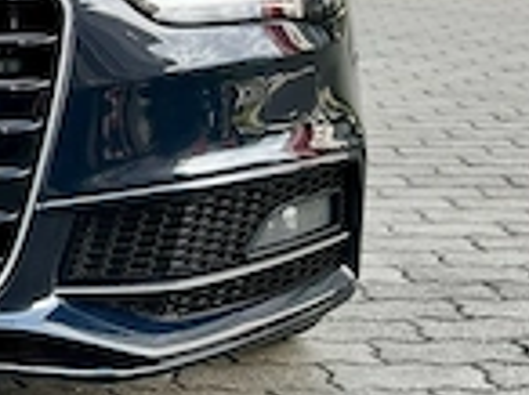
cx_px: -301
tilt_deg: -3.0
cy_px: -80
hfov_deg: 16.5
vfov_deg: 13.4
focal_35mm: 107
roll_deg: +0.1
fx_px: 1632
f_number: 1.5
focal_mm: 5.7
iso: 50
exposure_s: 1/597
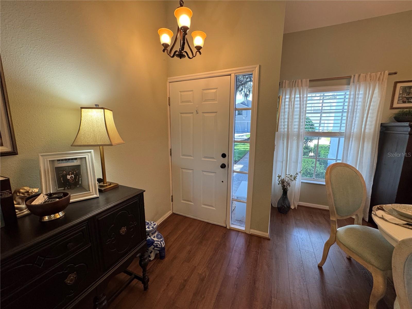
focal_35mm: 14
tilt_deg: -10.9
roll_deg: -0.8
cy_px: 154
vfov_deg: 85.7
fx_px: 167
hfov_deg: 102.1
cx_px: 206
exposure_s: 1/120
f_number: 2.2
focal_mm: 2.22
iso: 250
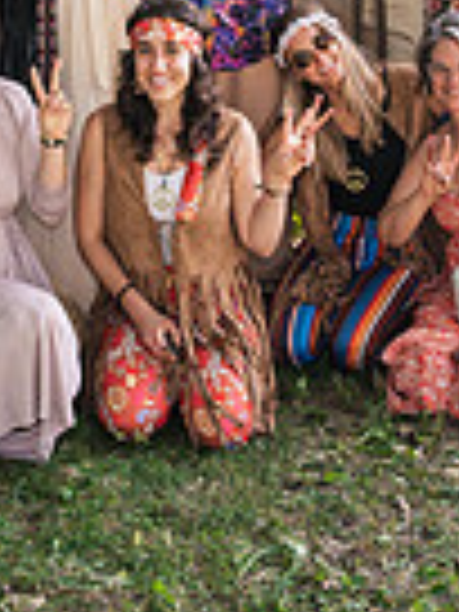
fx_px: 1927
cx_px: 176
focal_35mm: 109
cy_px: -18
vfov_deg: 17.6
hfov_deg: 13.6
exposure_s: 1/250
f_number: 5.6
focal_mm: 26
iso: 800
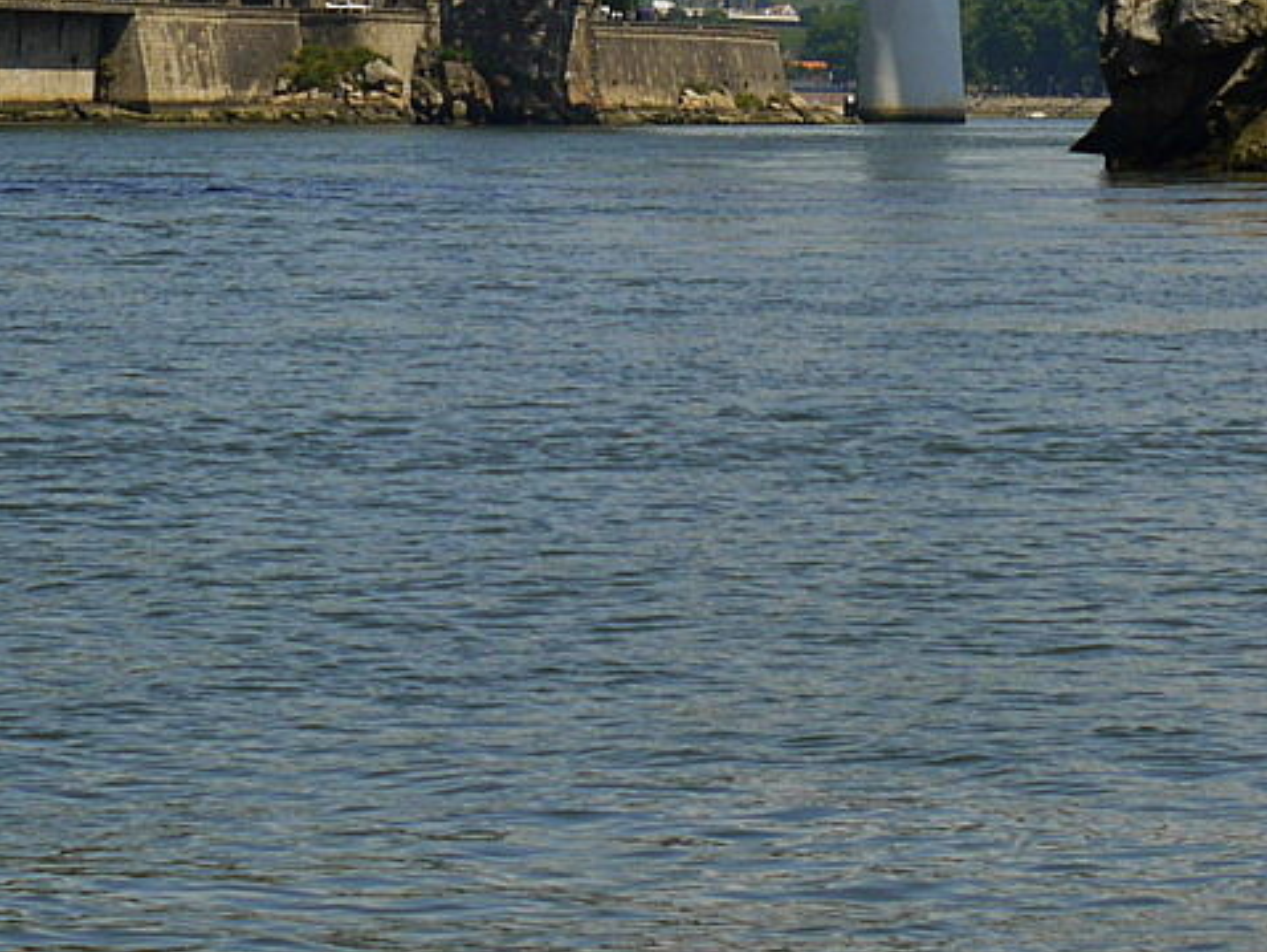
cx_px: 549
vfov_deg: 8.1
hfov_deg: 10.9
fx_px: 6665
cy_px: -289
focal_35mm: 182
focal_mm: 34
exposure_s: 1/250
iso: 100
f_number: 9
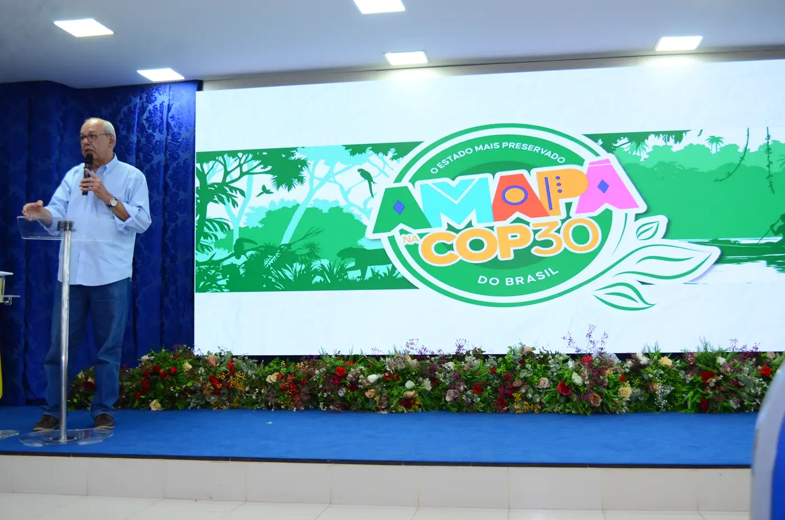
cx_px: 392
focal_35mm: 39
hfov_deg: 49.6
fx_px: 849
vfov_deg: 34.1
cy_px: 260
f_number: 5.6
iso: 1000
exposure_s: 1/100
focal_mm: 26
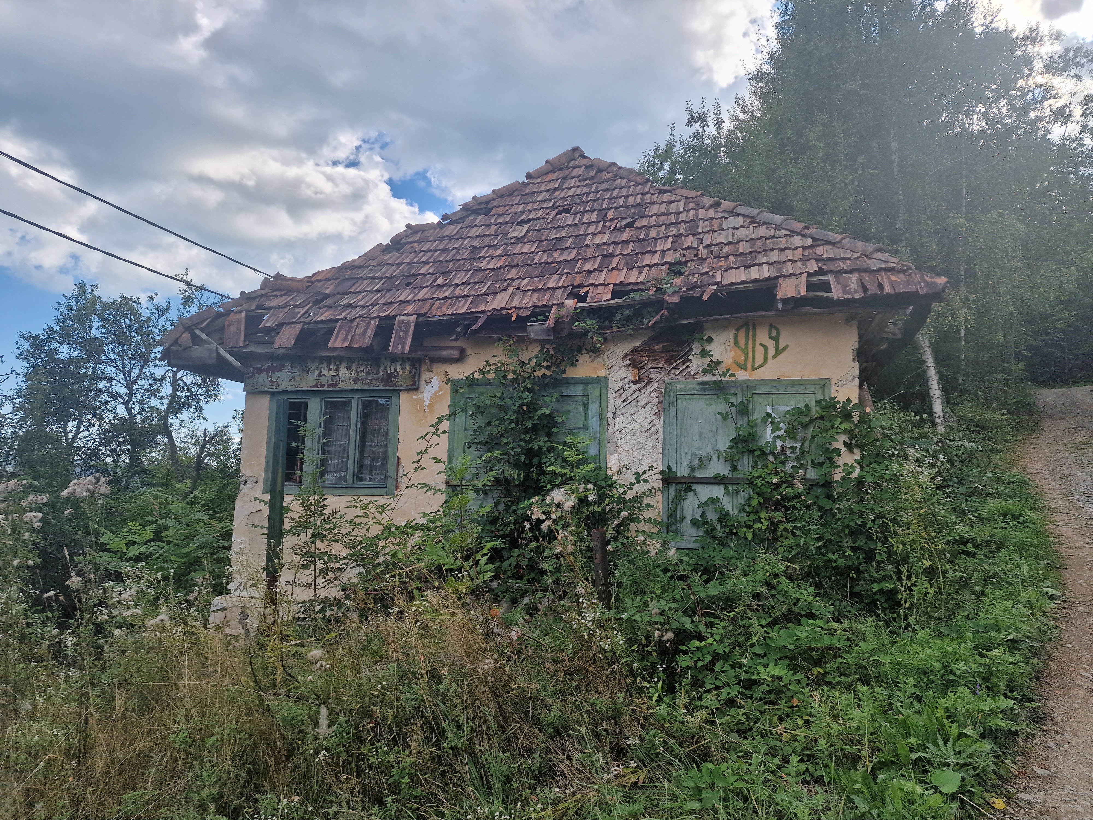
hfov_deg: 73.9
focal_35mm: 23
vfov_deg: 58.9
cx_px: 546
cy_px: 410
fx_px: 726
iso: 50
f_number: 1.8
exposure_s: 1/590
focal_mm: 6.4
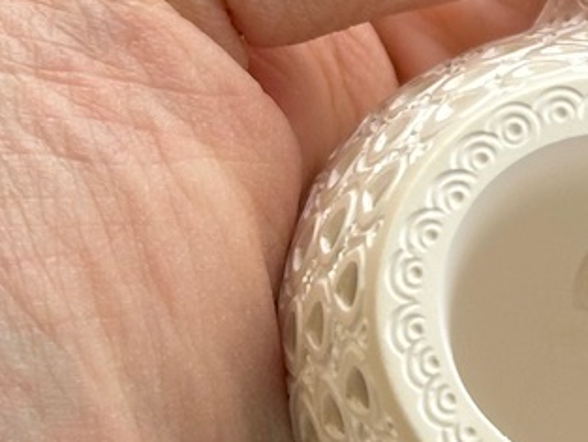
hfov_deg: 9.8
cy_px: -32
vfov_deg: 7.5
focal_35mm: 196
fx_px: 3331
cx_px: 874
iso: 64
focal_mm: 6.86
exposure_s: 1/256
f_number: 1.78
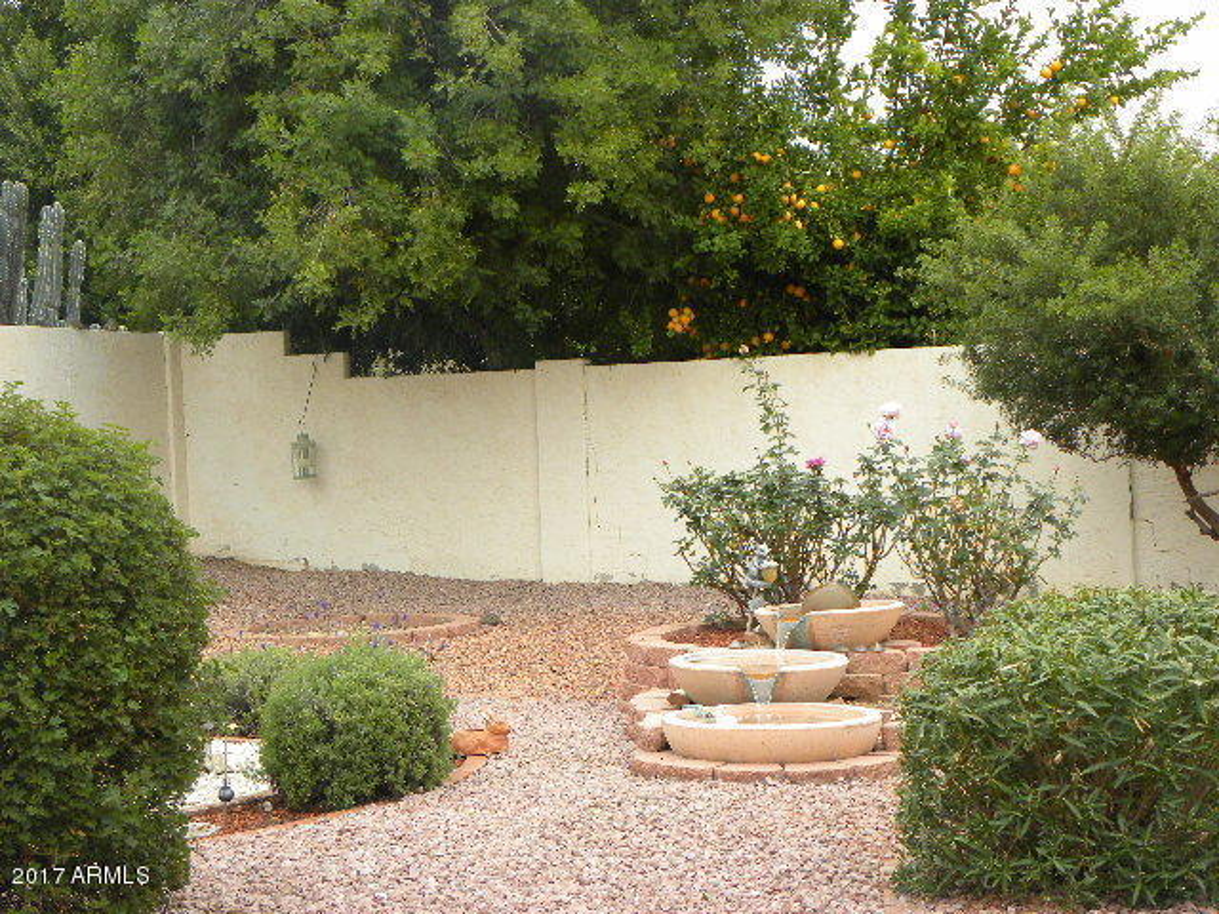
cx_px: 610
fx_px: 2324
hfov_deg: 29.4
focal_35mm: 66
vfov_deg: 22.3
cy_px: 457
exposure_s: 1/104
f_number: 3.5
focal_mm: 11.8
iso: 64
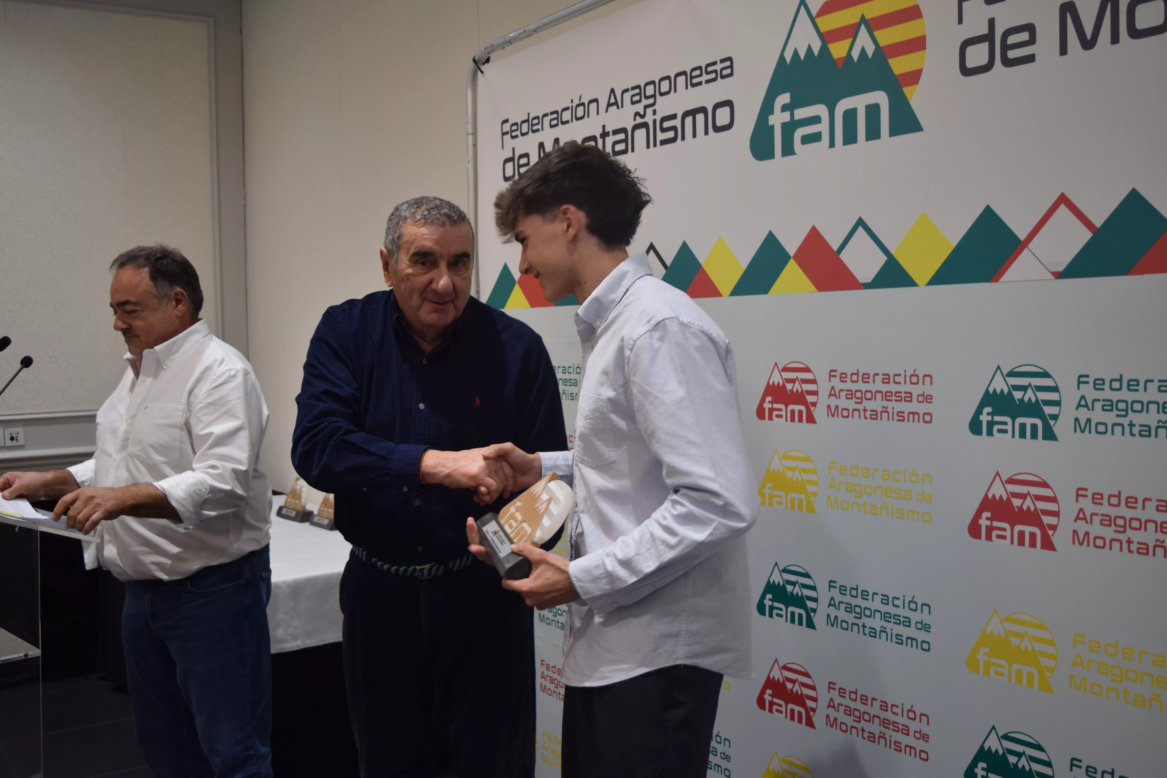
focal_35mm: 36
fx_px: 1167
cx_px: 584
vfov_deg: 36.9
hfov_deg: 53.1
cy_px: 389
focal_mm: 24
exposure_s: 1/60
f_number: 4
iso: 450
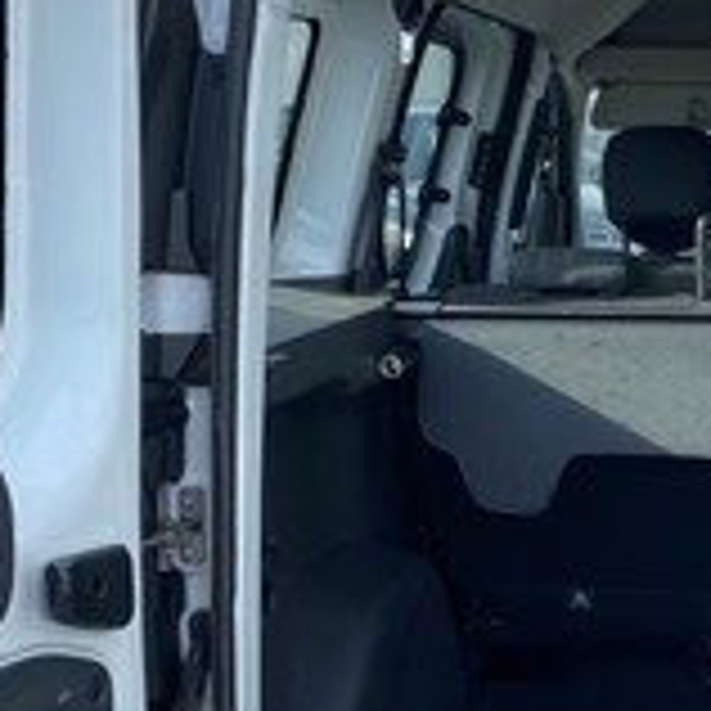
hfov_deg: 21.9
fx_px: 1720
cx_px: 810
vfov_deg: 23.1
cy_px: 560
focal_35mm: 74
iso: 32
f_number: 1.8
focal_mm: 4.25
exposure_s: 1/728
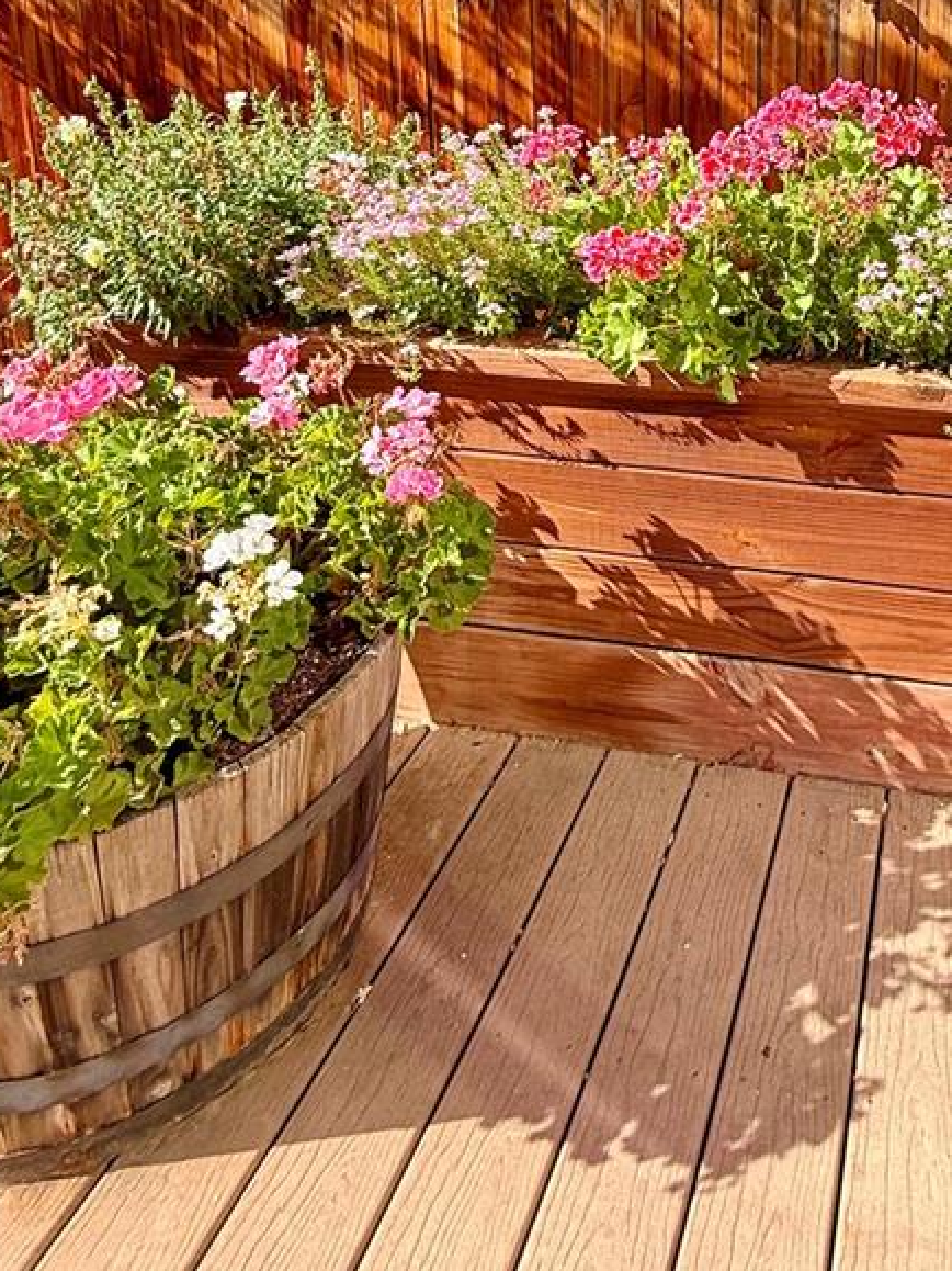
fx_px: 1064
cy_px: 171
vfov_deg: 55.1
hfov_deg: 44.8
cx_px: 816
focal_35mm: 29
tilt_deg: -10.0
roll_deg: -2.3
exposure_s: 1/455
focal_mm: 2.22
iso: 50
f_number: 2.2
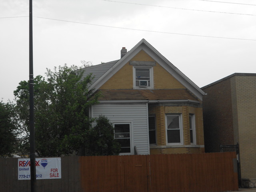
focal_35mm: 66
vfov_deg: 22.3
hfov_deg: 29.4
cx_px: 128
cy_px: 96
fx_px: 488
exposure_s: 1/80
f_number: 5.3
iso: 80
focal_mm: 11.6
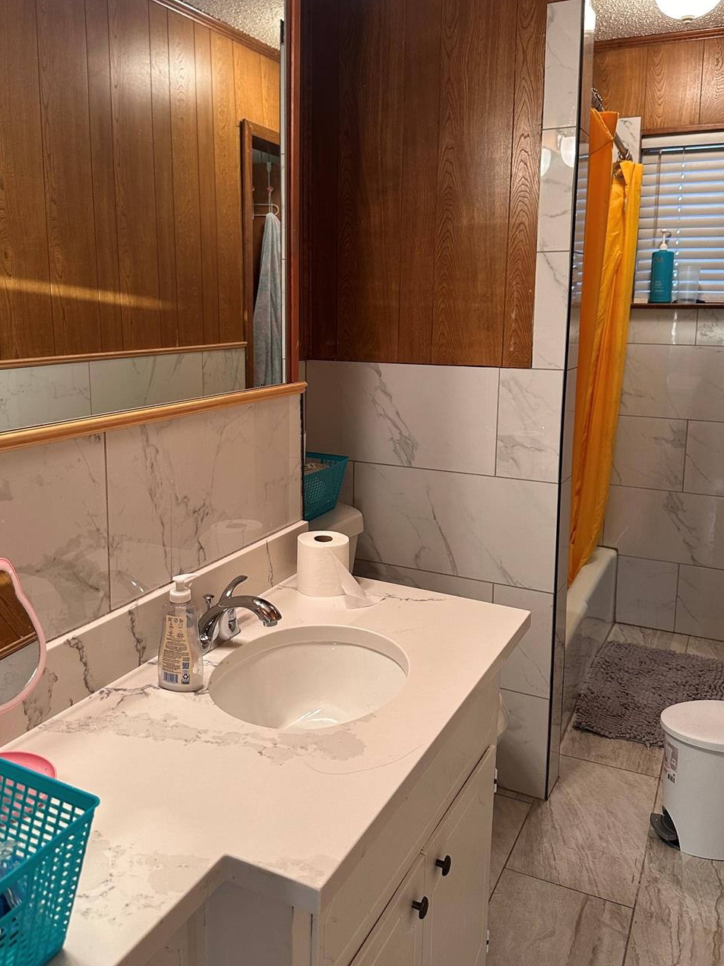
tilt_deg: -6.1
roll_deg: -1.1
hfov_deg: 48.1
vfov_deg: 61.4
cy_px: 416
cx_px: 320
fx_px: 809
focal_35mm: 29
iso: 160
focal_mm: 6.86
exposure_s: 1/60
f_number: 1.78
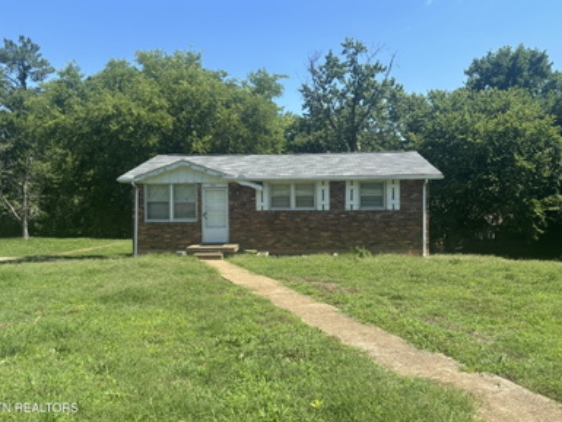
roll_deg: -0.6
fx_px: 438
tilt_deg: -0.8
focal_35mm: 27
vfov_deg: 51.4
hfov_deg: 65.3
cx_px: 277
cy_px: 209
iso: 50
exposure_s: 1/1912
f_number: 1.6
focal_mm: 5.96
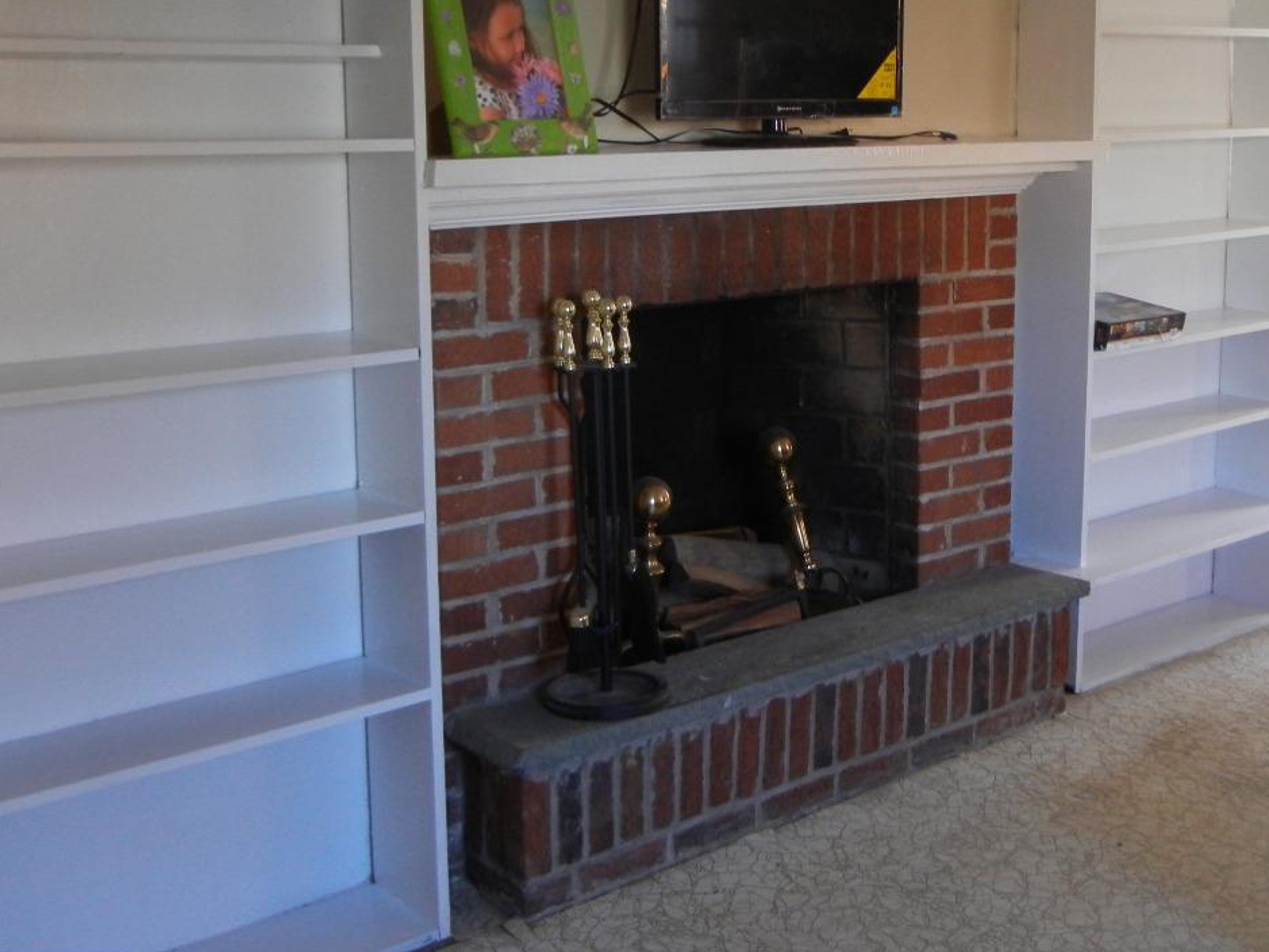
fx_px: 1686
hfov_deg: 40.6
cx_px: 866
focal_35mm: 46
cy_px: 304
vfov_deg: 31.2
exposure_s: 1/30
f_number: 3.5
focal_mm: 5.4
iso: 344
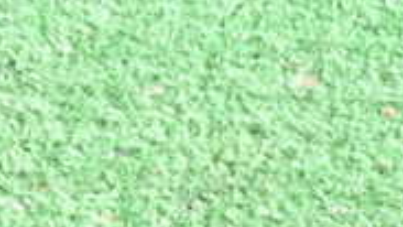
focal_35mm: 157
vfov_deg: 7.5
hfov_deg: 13.1
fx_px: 1678
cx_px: 568
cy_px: 441
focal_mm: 7.84
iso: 500
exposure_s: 1/40
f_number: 2.9
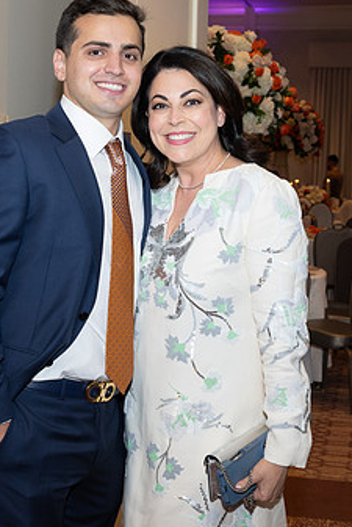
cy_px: 241
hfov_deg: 19.4
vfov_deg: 28.8
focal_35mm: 70
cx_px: 136
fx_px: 1026
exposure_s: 1/100
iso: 800
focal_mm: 34
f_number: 5.6
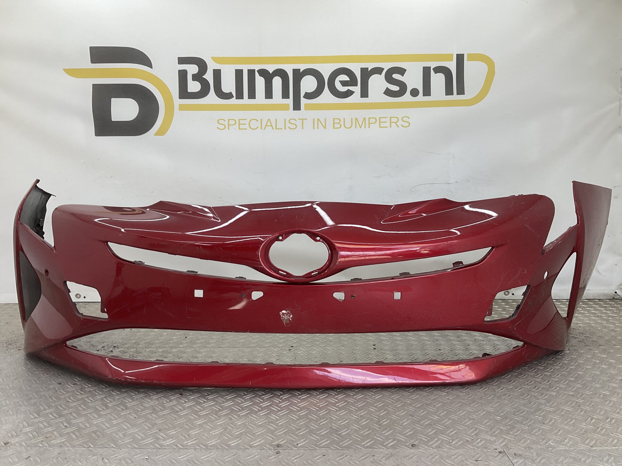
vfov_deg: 48.2
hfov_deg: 61.7
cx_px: 311
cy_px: 233
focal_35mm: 29
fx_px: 521
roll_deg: -0.9
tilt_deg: -7.6
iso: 16
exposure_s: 1/138
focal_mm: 3
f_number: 1.8
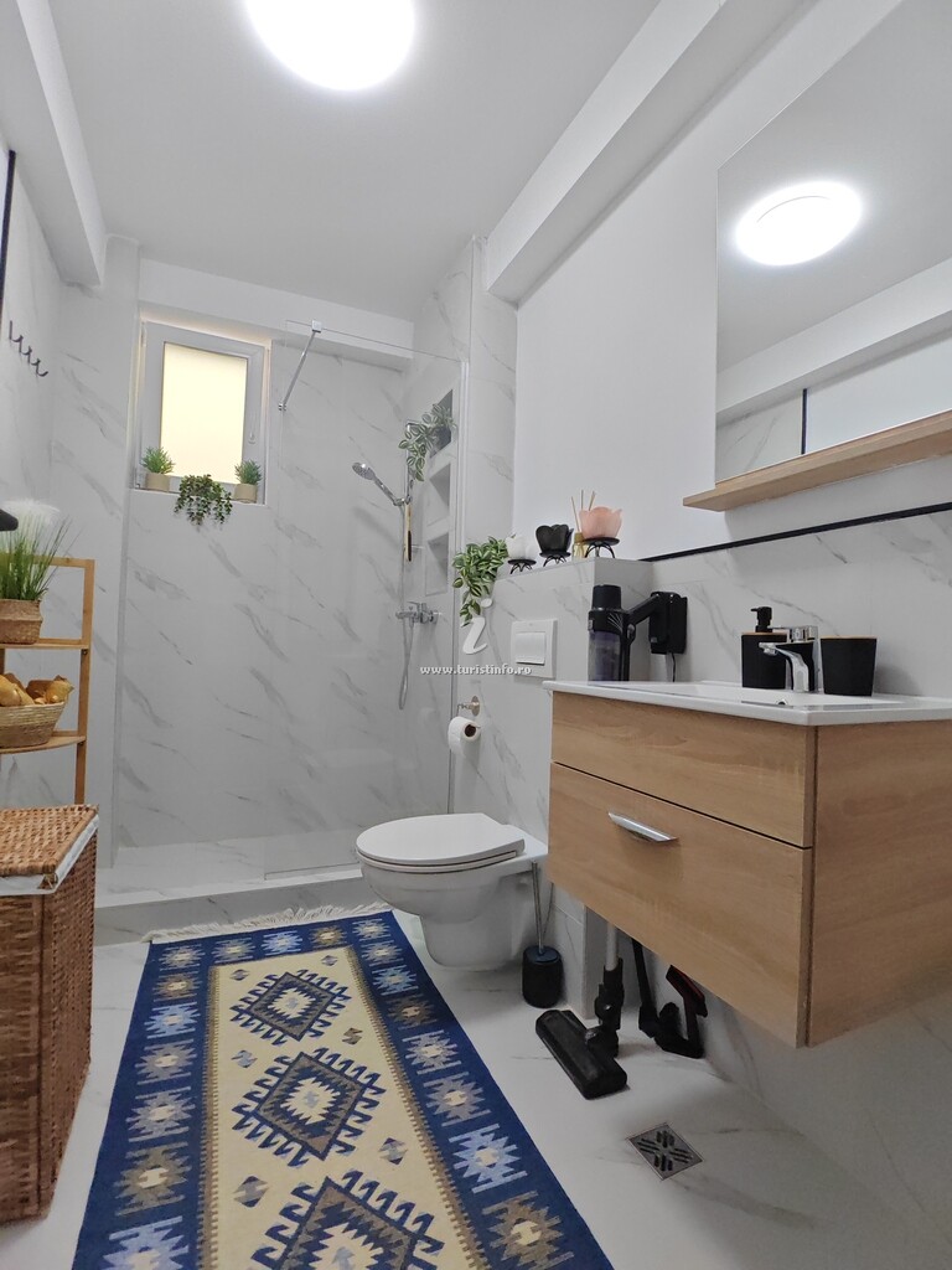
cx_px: 476
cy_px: 635
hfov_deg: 78.1
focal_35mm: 16
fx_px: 587
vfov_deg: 94.5
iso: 125
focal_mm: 1.96
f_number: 2.2
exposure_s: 1/50
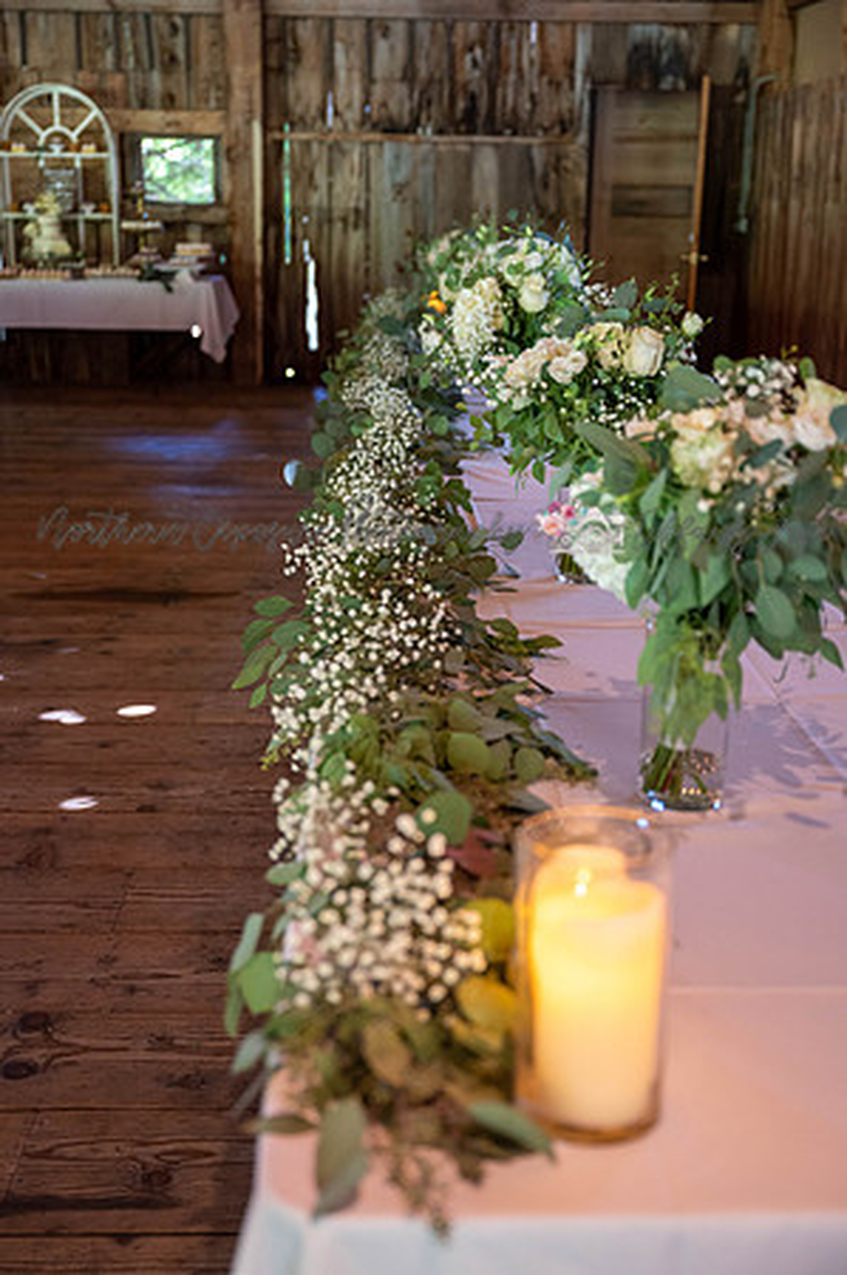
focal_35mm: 42
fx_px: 1486
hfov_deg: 31.8
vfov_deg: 46.4
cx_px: 424
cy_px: 638
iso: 3200
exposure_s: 1/125
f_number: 2.8
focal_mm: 42
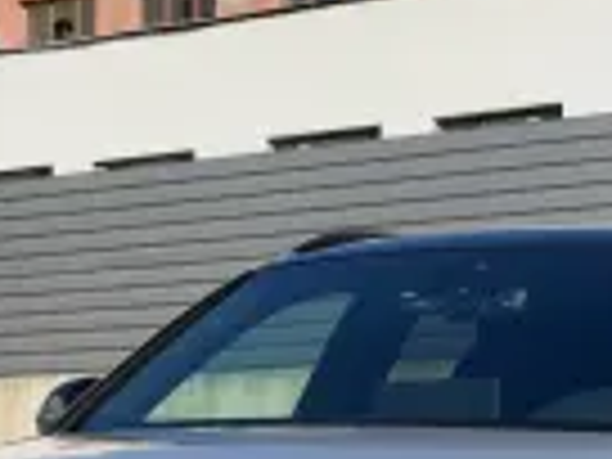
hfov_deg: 15.5
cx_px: 418
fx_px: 2245
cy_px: 536
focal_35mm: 127
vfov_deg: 11.5
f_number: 1.78
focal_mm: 6.76
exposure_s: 1/7874
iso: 64
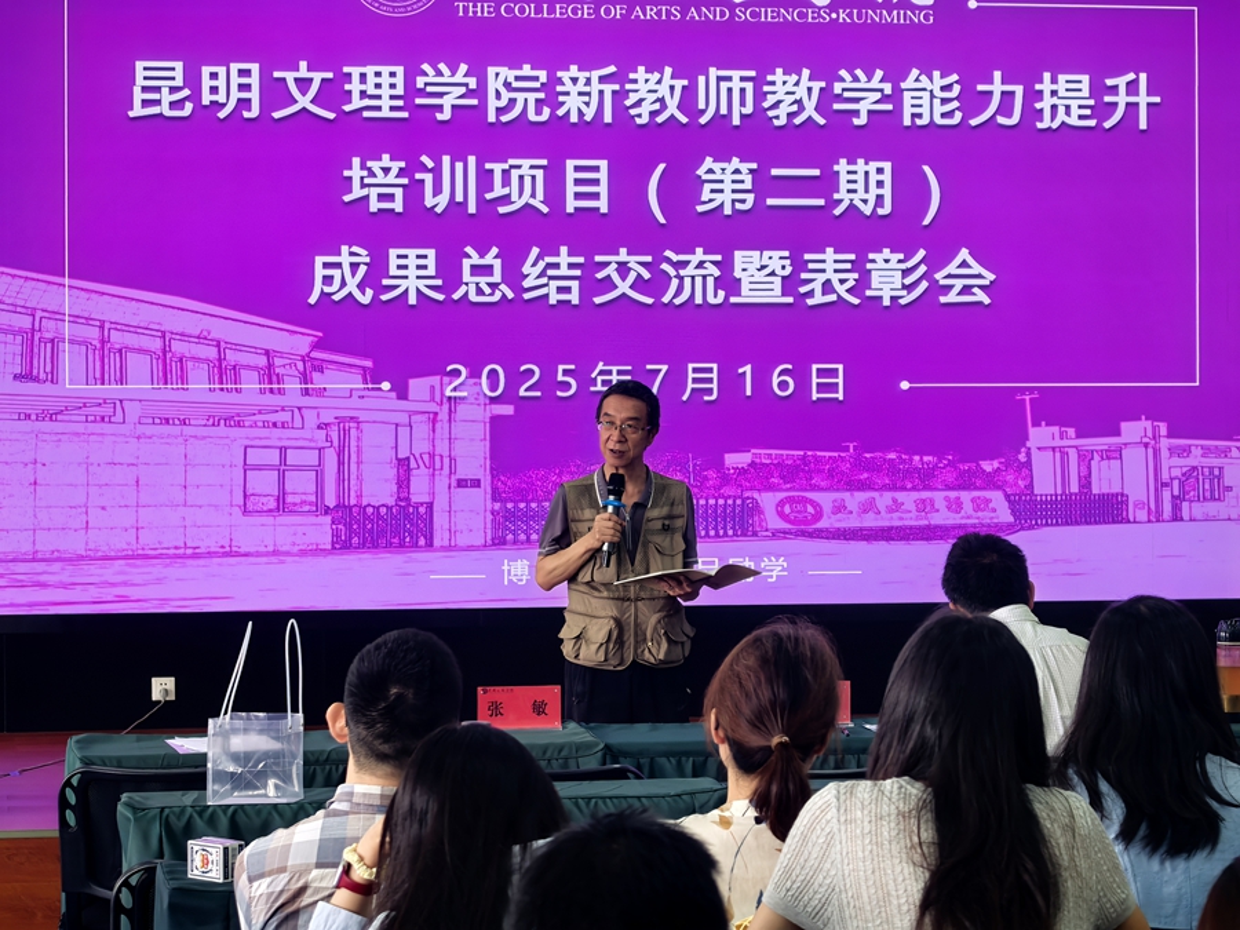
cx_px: 620
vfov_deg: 14.9
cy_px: 465
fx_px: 3546
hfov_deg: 19.8
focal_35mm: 99
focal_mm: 15
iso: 80
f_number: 2.1
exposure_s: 1/100
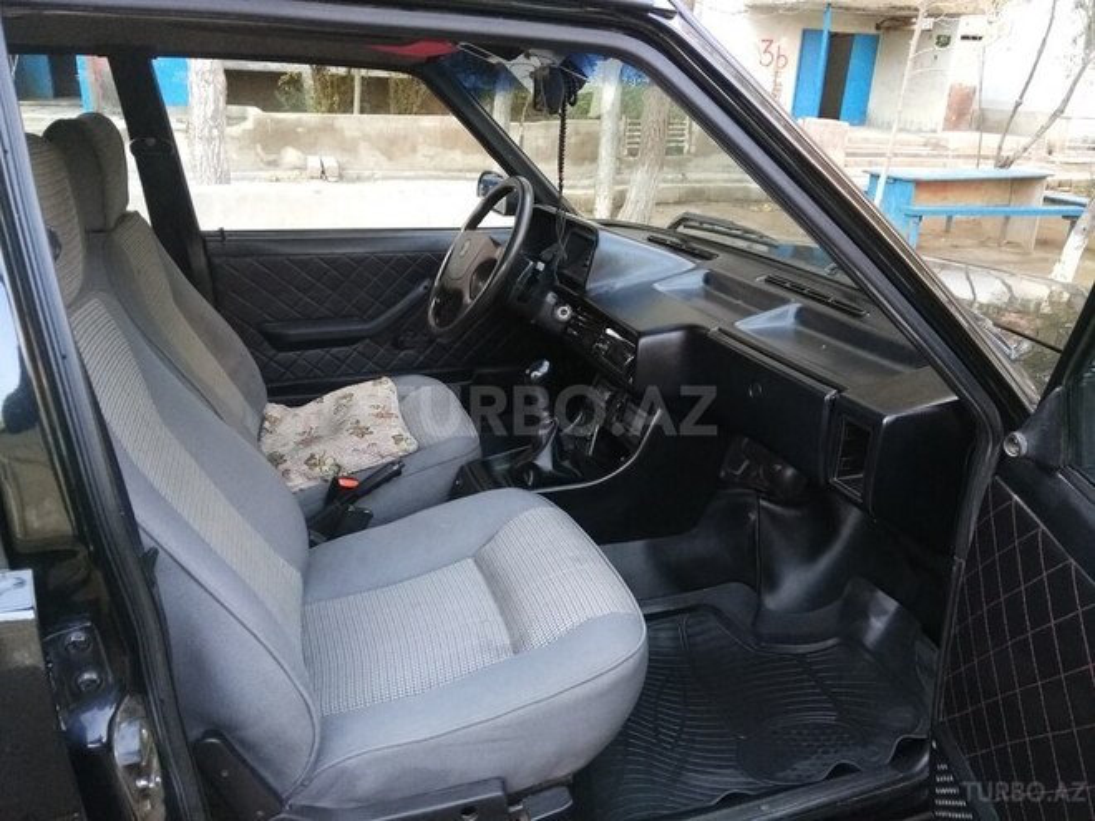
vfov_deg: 63.4
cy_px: 410
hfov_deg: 79.0
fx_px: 664
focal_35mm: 21
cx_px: 548
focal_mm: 3.57
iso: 513
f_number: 2
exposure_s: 1/100
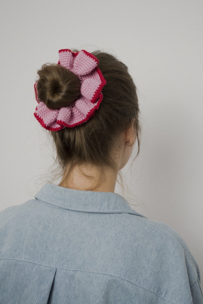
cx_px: 102
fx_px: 508
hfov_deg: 22.6
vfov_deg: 33.4
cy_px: 152
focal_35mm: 60
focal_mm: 40
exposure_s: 1/80
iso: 400
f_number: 5.3
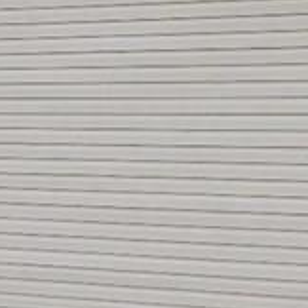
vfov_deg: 9.5
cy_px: 87
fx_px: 1852
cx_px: 510
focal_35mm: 184
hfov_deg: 9.2
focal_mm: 5.9
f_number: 3.6
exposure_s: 1/500
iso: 100
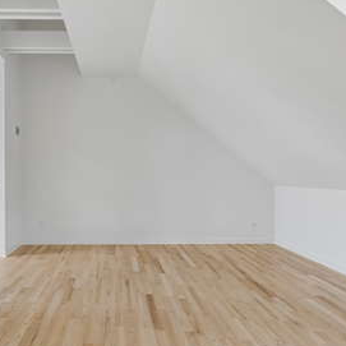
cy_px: 175
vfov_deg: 54.6
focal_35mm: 30
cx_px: 116
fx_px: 335
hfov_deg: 53.5
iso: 200
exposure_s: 1/30
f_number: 8
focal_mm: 15
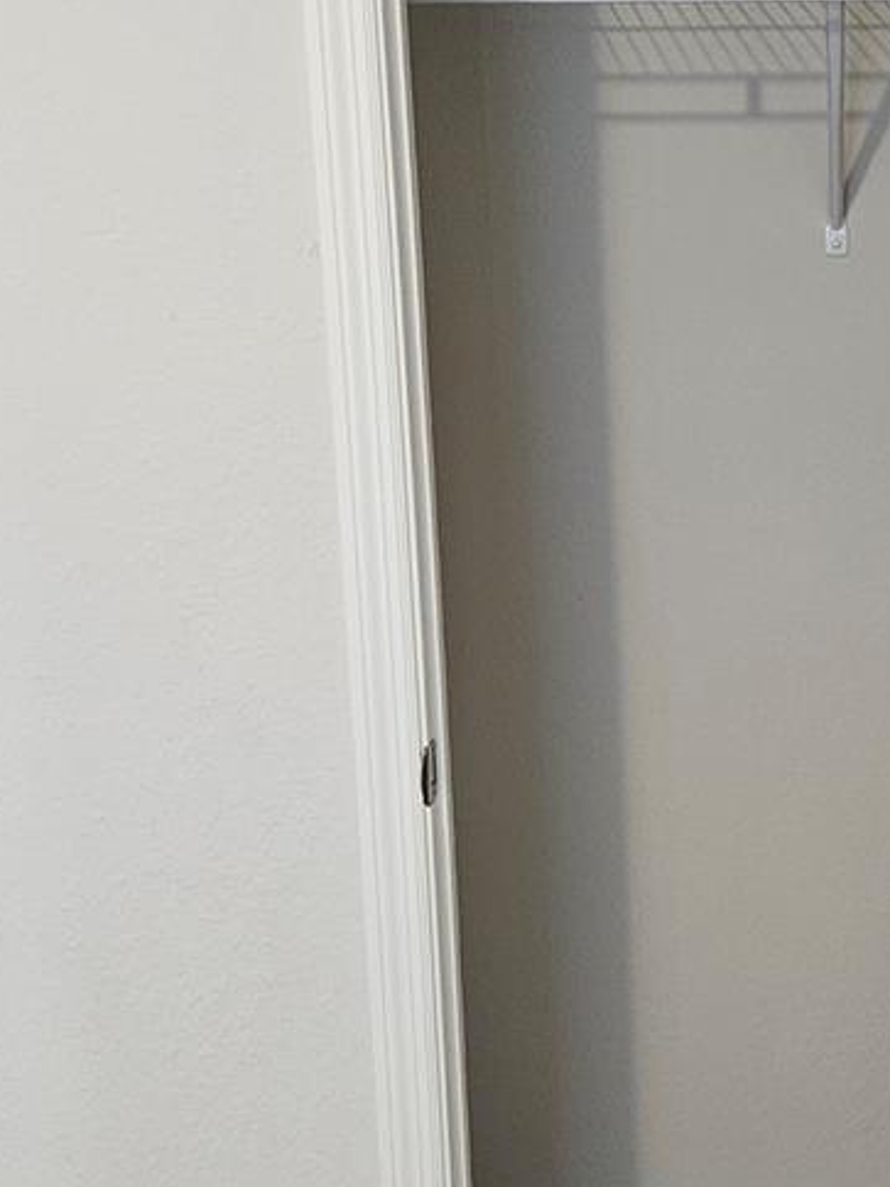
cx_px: 870
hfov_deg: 24.6
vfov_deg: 33.7
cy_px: 679
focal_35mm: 57
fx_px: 1954
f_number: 1.8
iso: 800
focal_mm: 5.4
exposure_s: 1/120
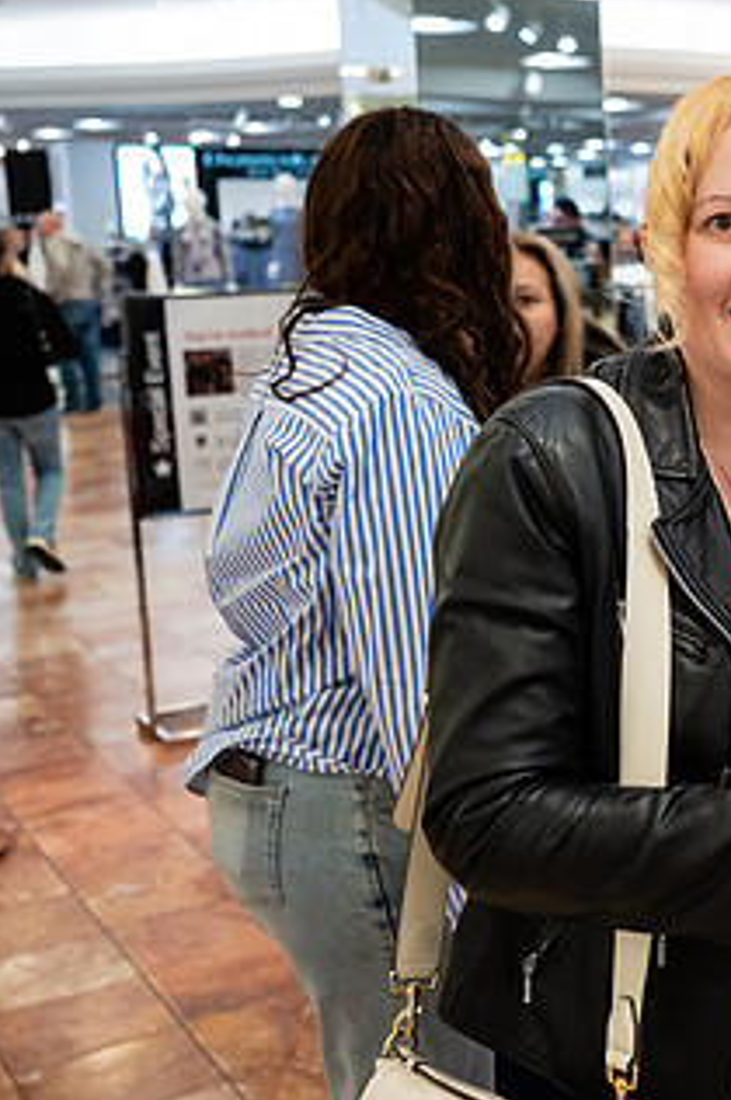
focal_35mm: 55
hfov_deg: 21.7
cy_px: 462
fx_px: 1679
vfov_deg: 36.2
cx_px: 999
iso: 1000
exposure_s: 1/160
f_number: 3.2
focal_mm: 26.5
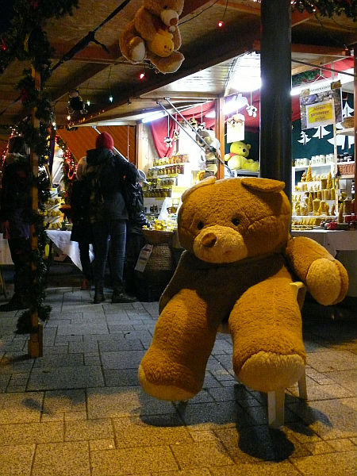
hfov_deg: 40.7
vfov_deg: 52.6
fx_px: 481
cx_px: 178
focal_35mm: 35
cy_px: 238
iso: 800
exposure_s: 1/25
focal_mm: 7.4
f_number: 2.8
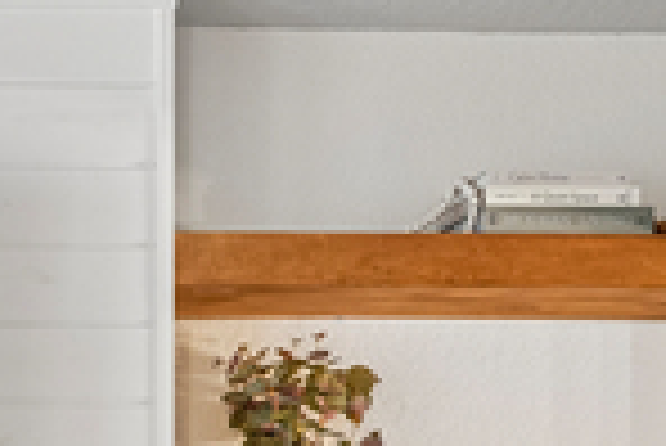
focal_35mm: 119
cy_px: 872
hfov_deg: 15.2
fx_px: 2207
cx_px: -477
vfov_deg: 10.6
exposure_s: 1/3.33
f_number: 8
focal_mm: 27.5
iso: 400
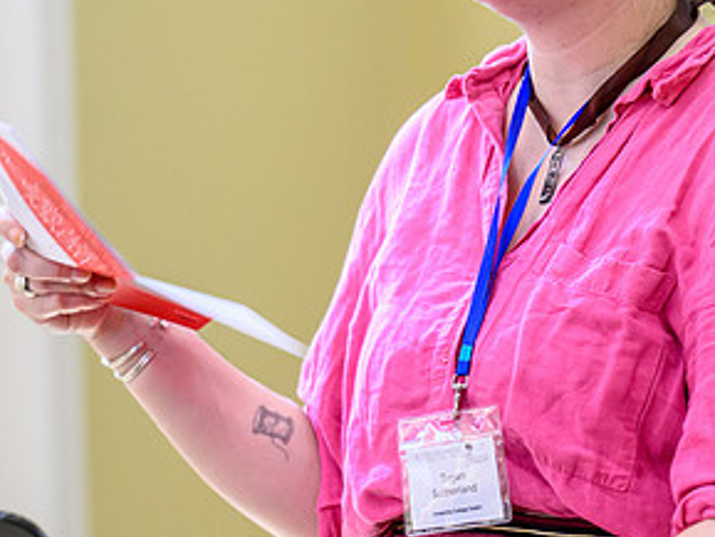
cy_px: 111
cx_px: 349
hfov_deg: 4.4
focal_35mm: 448
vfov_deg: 3.3
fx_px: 9257
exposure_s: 1/320
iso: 2200
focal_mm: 150
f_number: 2.8
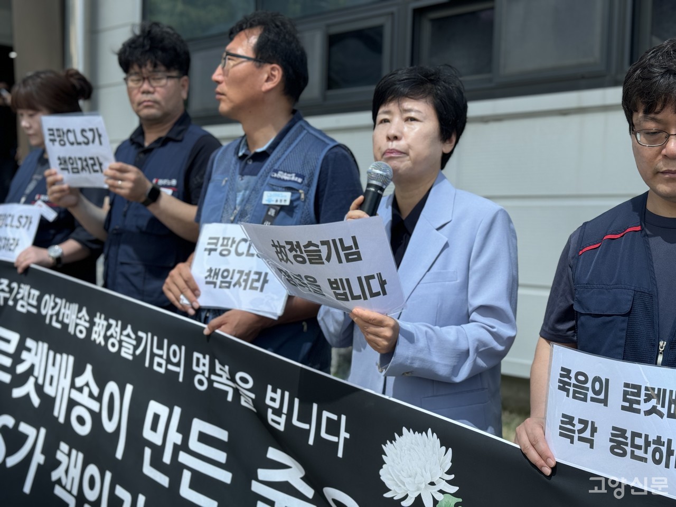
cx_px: 338
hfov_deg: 39.7
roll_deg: -1.3
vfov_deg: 30.3
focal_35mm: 48
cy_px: 254
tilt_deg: -1.3
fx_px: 937
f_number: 1.78
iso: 64
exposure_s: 1/1152
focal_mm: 6.76
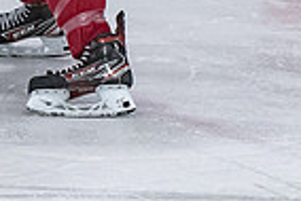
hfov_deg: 2.5
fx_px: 6913
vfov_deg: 1.7
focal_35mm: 826
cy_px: -177
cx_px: -47
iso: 2500
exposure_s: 1/800
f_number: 3.5
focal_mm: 130
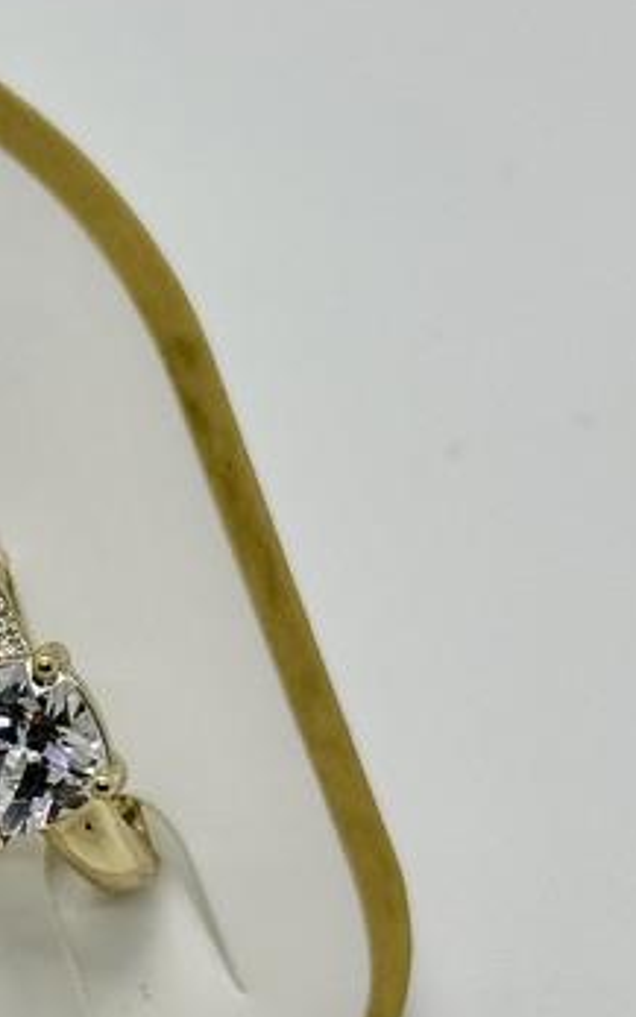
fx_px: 4158
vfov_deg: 13.9
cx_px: -191
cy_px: 712
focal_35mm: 150
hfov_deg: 8.6
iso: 64
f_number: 1.78
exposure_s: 1/290
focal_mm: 6.86
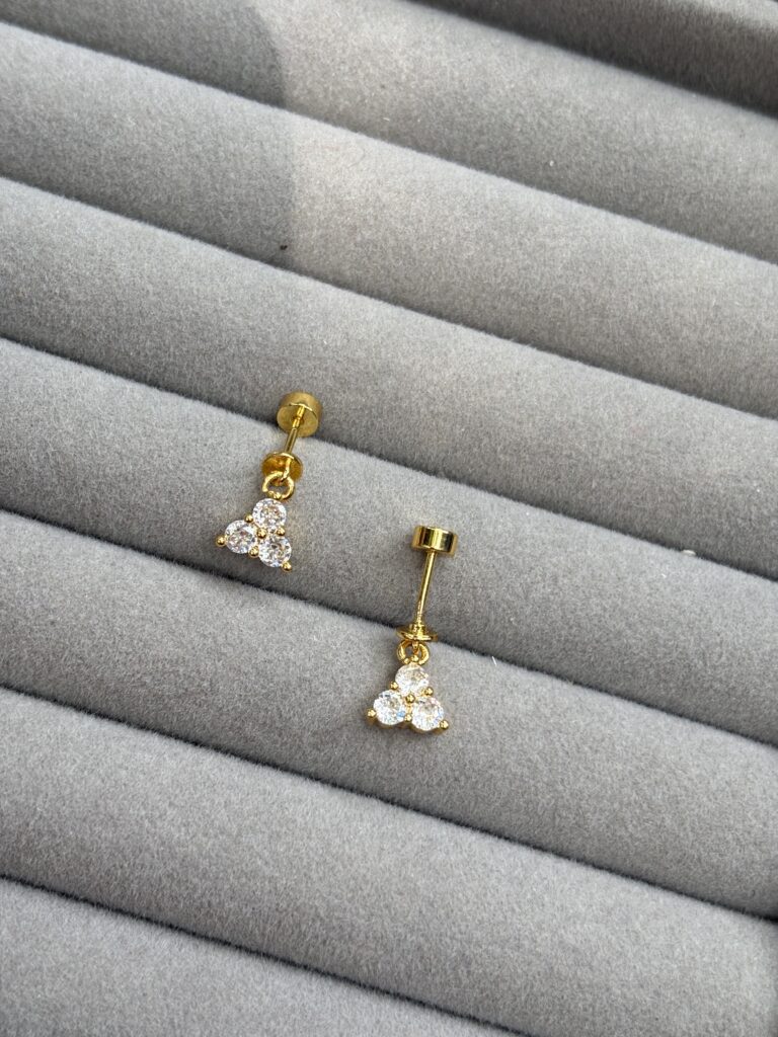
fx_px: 1558
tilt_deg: -69.7
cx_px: 389
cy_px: 518
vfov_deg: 36.8
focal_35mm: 52
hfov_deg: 28.0
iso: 32
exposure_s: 1/303
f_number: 1.6
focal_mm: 5.96
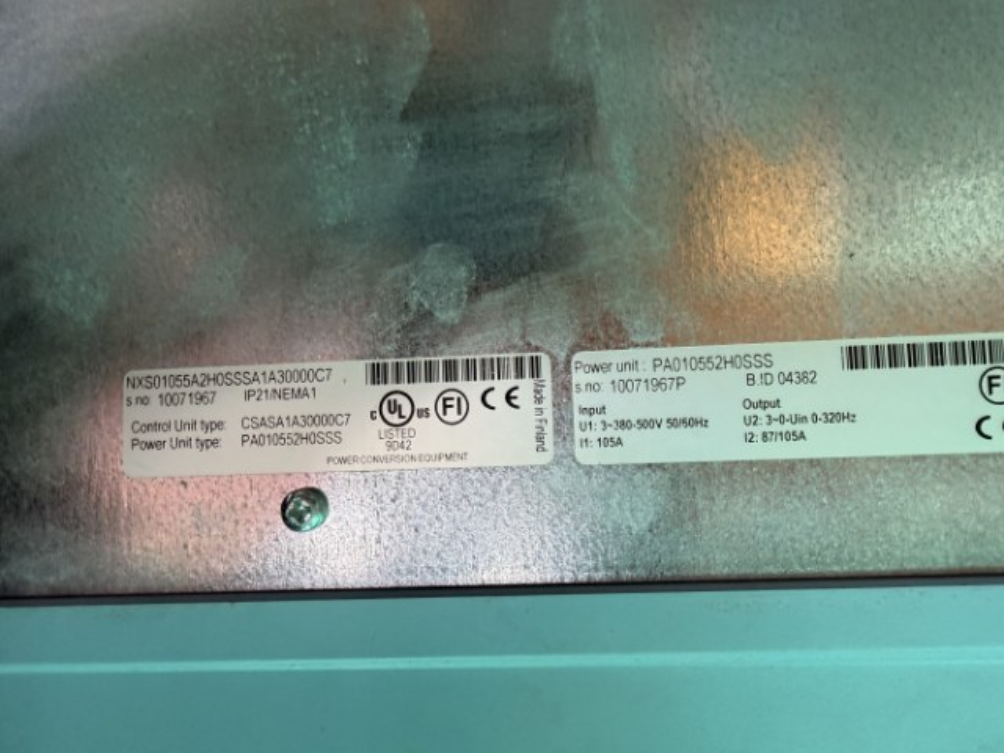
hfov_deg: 71.6
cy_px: 376
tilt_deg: -3.6
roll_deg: +3.9
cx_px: 502
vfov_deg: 56.8
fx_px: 696
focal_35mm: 24
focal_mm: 2.22
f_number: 2.2
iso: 250
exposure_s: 1/121
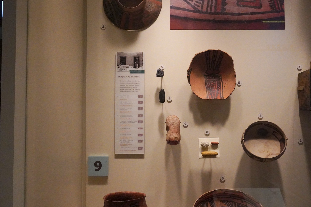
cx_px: 190
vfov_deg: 34.2
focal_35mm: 39
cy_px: 110
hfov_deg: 49.2
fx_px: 337
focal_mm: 28
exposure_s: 1/80
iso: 10000
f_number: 11
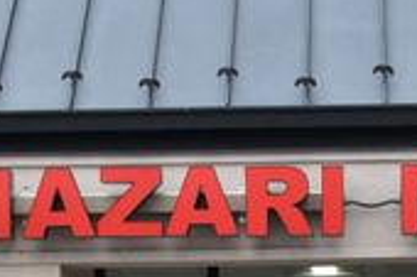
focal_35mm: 175
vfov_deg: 7.6
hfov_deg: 11.6
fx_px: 2024
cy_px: 468
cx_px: 412
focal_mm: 31
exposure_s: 1/160
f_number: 10
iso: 400
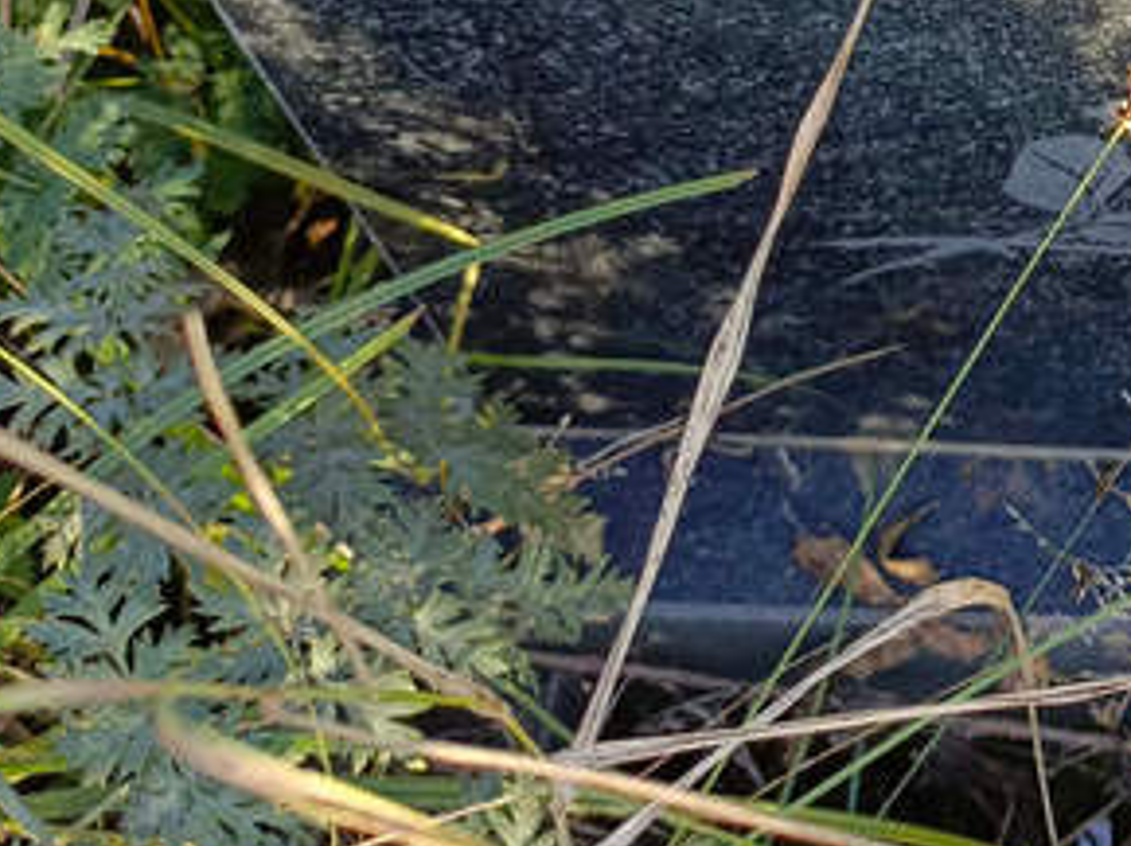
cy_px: -148
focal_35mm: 69
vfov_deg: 20.1
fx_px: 2253
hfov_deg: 25.2
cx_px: 1377
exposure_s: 1/127
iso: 112
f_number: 1.69
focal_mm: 4.76
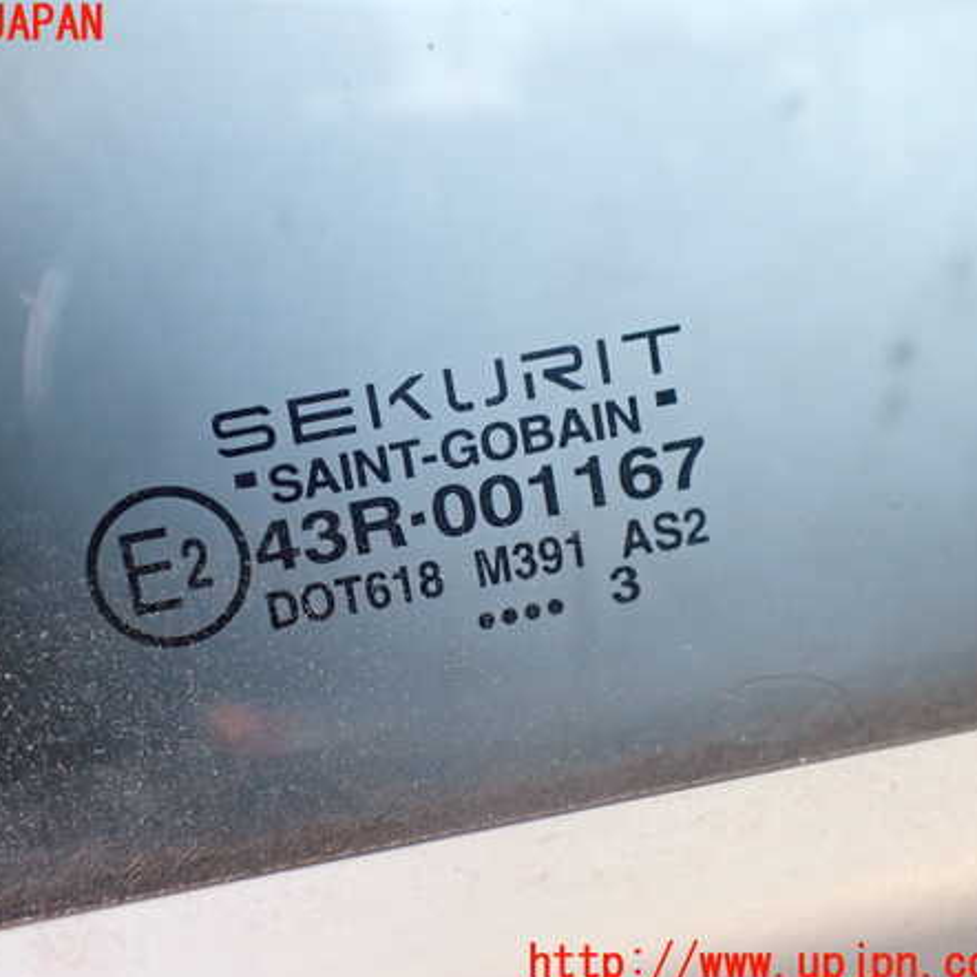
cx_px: 365
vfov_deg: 46.0
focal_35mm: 36
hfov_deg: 45.6
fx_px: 1150
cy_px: 495
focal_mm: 5.4
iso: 500
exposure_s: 1/125
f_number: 2.3
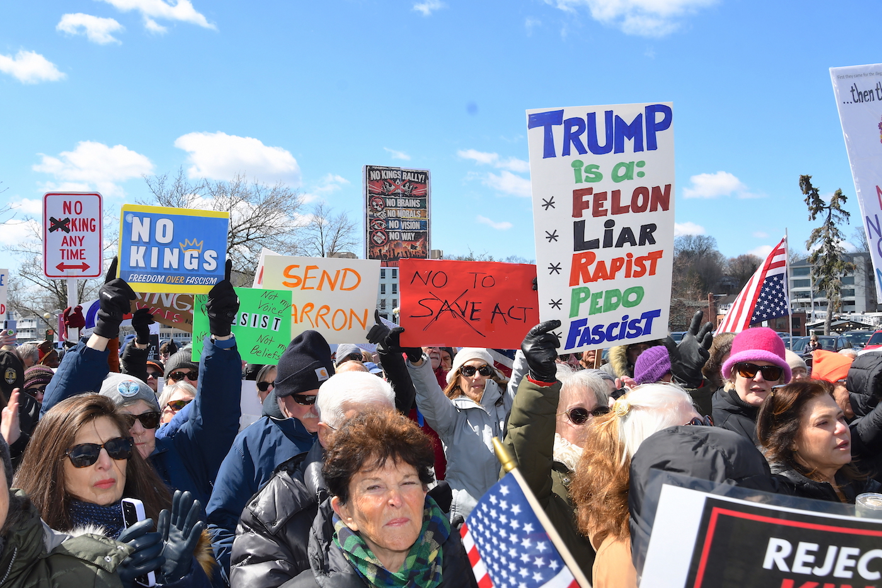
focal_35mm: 36
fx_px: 882
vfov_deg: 36.9
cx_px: 441
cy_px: 294
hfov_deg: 53.1
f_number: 7.1
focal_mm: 24
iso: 200
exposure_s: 1/250
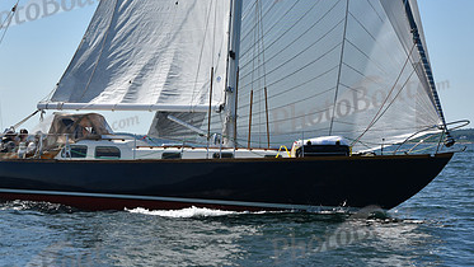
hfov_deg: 18.8
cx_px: 206
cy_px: 54
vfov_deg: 10.6
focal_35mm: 114
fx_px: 1433
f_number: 5.6
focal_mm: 70
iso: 250
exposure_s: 1/2500
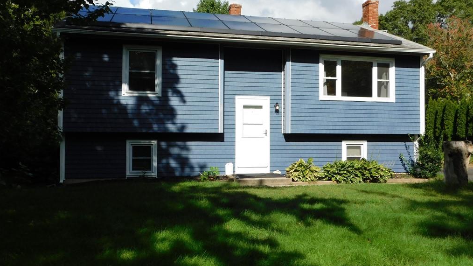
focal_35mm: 33
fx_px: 414
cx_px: 236
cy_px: 126
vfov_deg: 35.6
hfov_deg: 59.5
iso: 125
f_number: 3.2
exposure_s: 1/1250
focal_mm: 5.3
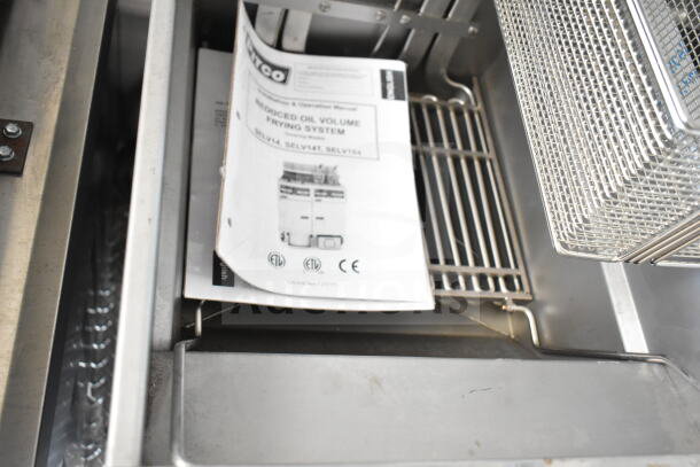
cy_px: 234
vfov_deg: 38.4
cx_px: 350
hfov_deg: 55.1
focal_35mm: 34
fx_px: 671
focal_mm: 23
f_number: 3.8
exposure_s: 1/40
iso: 4000
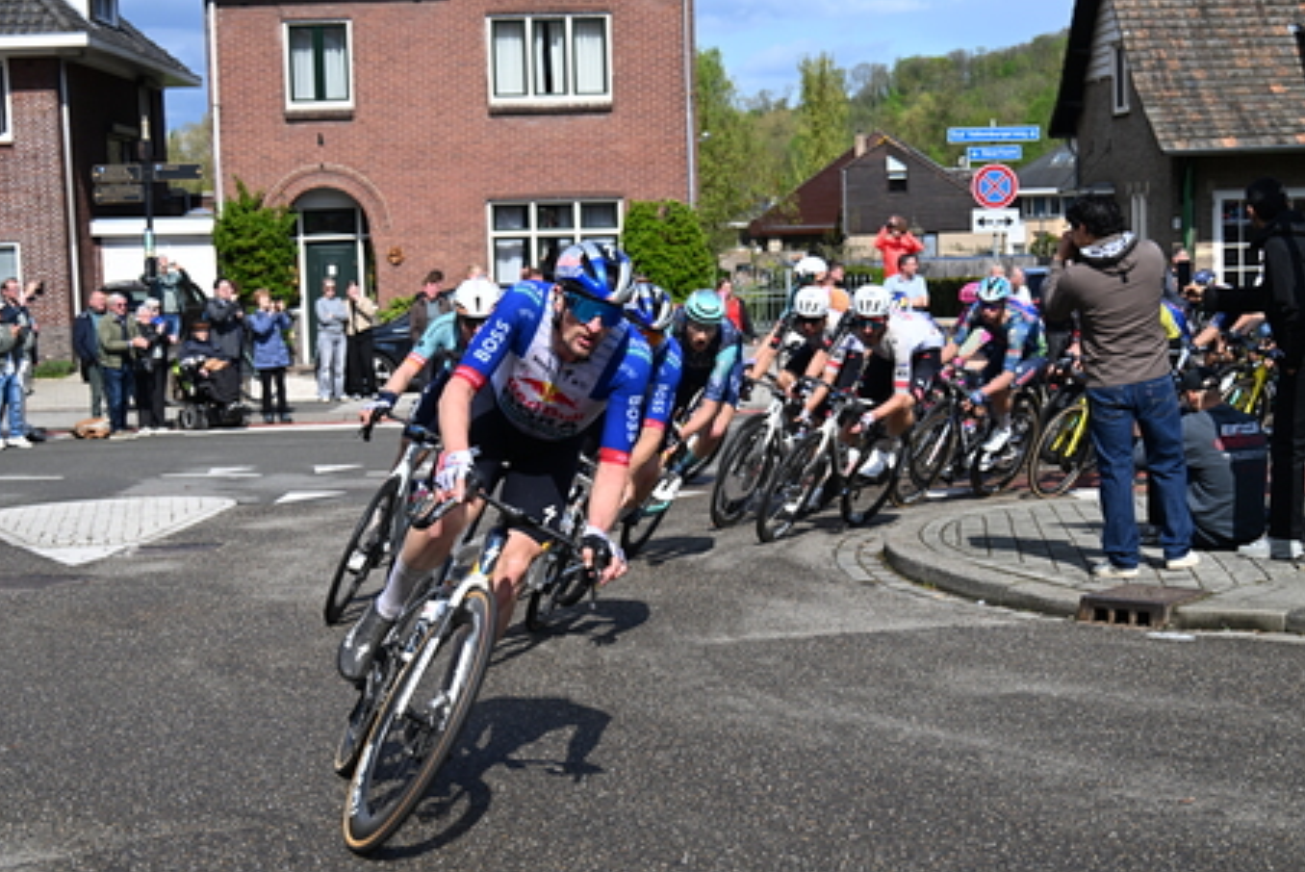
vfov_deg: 23.0
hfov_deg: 33.9
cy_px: 437
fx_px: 2140
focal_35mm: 59
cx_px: 658
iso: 100
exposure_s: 1/250
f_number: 8
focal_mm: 58
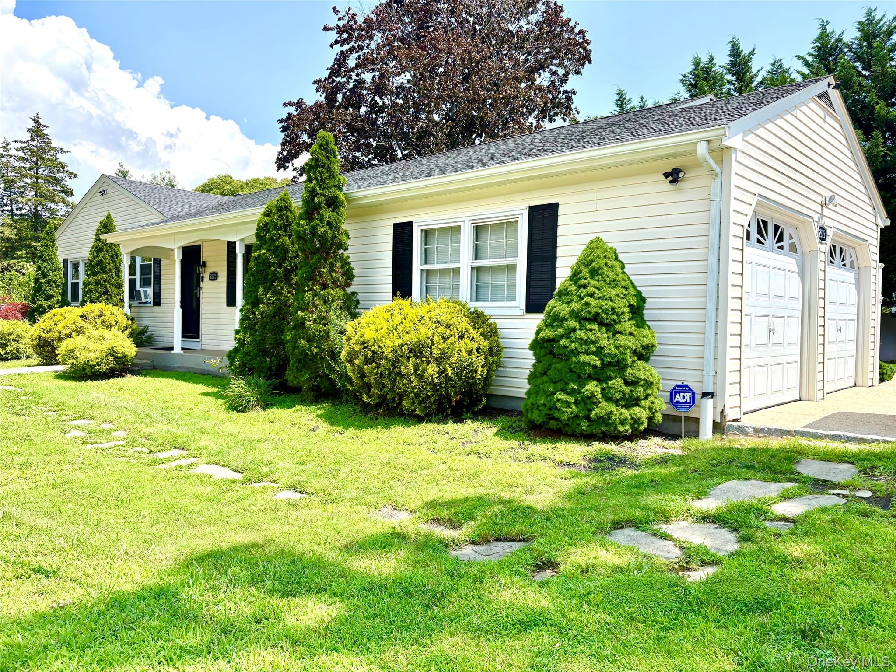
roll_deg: -1.0
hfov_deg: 67.3
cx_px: 448
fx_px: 673
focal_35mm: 26
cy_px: 336
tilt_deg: -1.4
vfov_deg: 53.1
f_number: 1.6
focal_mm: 5.96
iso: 50
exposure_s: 1/2985
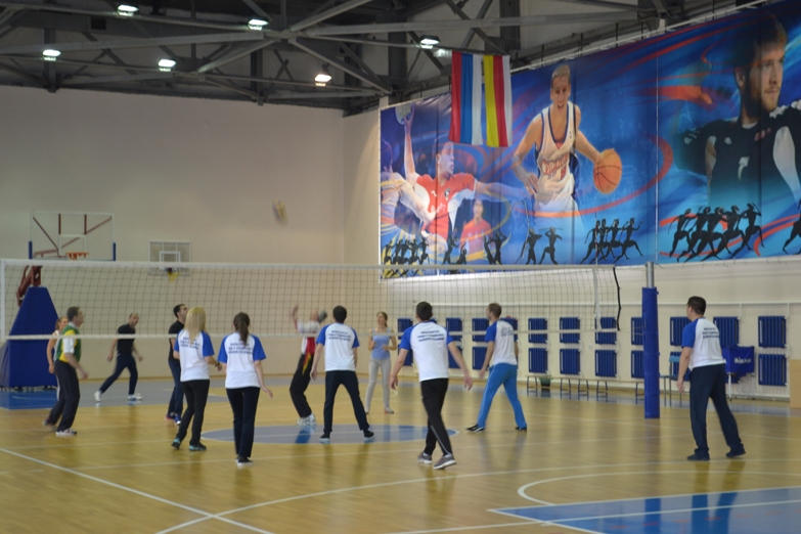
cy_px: 267
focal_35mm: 66
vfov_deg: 20.6
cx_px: 400
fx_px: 1468
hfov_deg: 30.5
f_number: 5.3
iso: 400
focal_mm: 44
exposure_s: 1/20
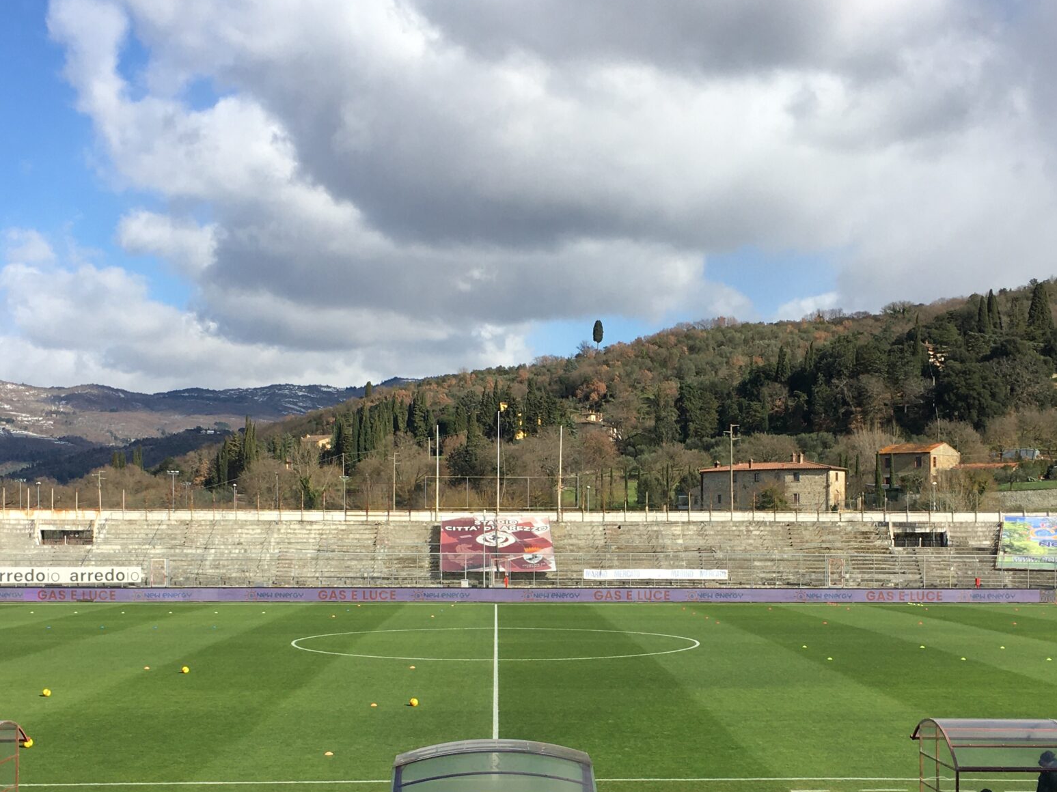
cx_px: 546
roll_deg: -1.5
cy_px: 558
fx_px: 1466
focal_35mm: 48
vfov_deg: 29.9
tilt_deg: -1.4
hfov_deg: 39.7
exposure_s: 1/1304
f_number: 2.2
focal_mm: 4.15
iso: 25
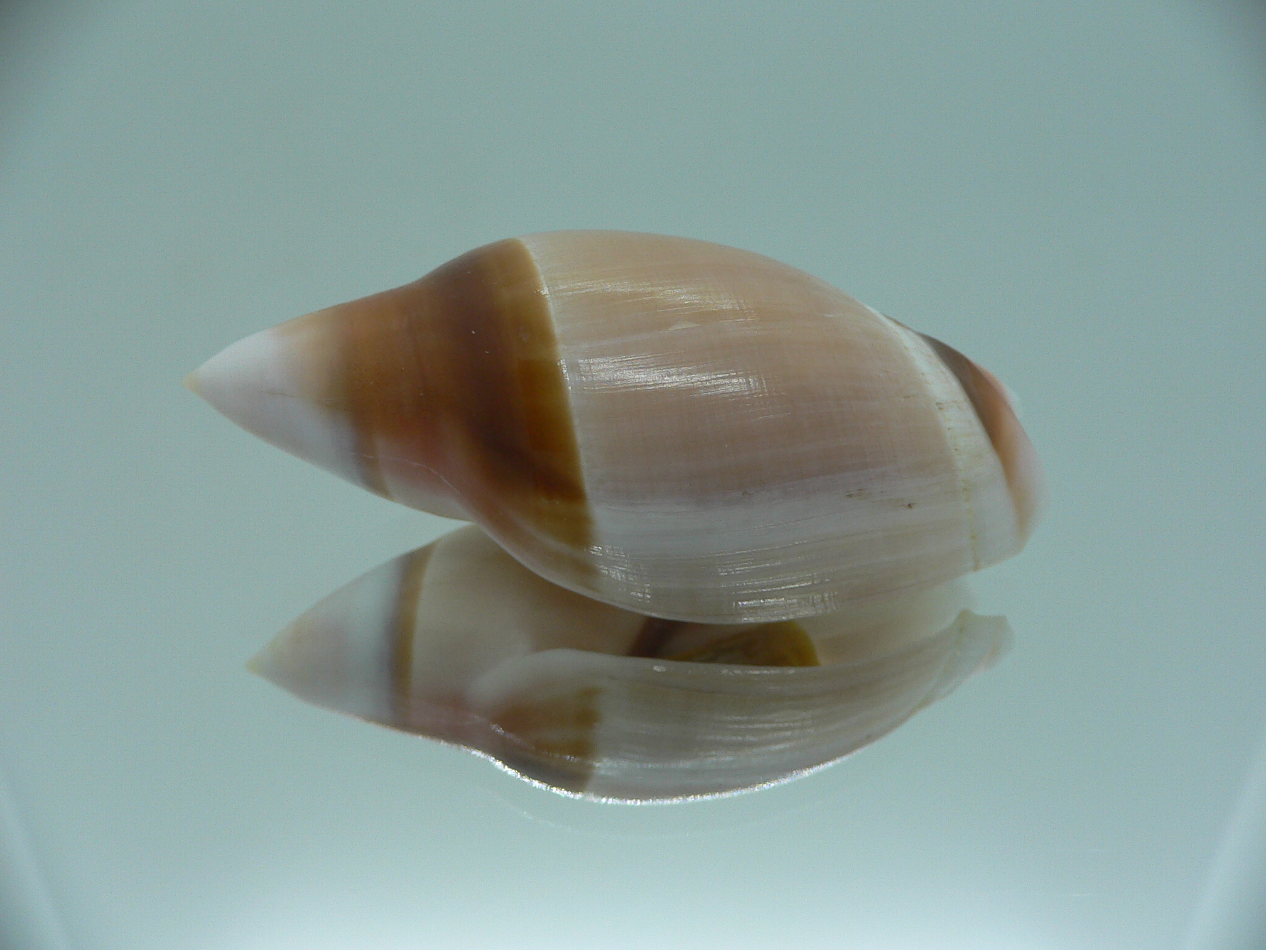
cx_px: 633
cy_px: 475
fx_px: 1280
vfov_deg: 40.7
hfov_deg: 52.6
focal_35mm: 35
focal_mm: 4.6
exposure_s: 1/60
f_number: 2.8
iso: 80
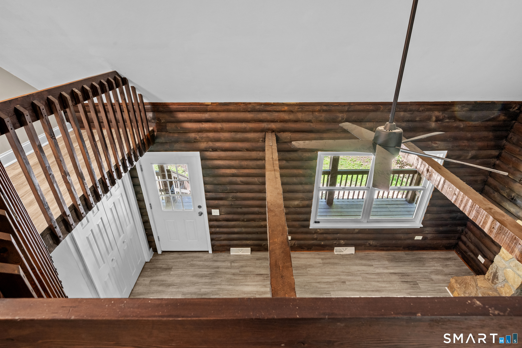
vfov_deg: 66.0
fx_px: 268
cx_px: 261
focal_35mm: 18
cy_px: 174
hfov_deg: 88.4
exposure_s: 1
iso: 320
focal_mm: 18.5
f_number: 9
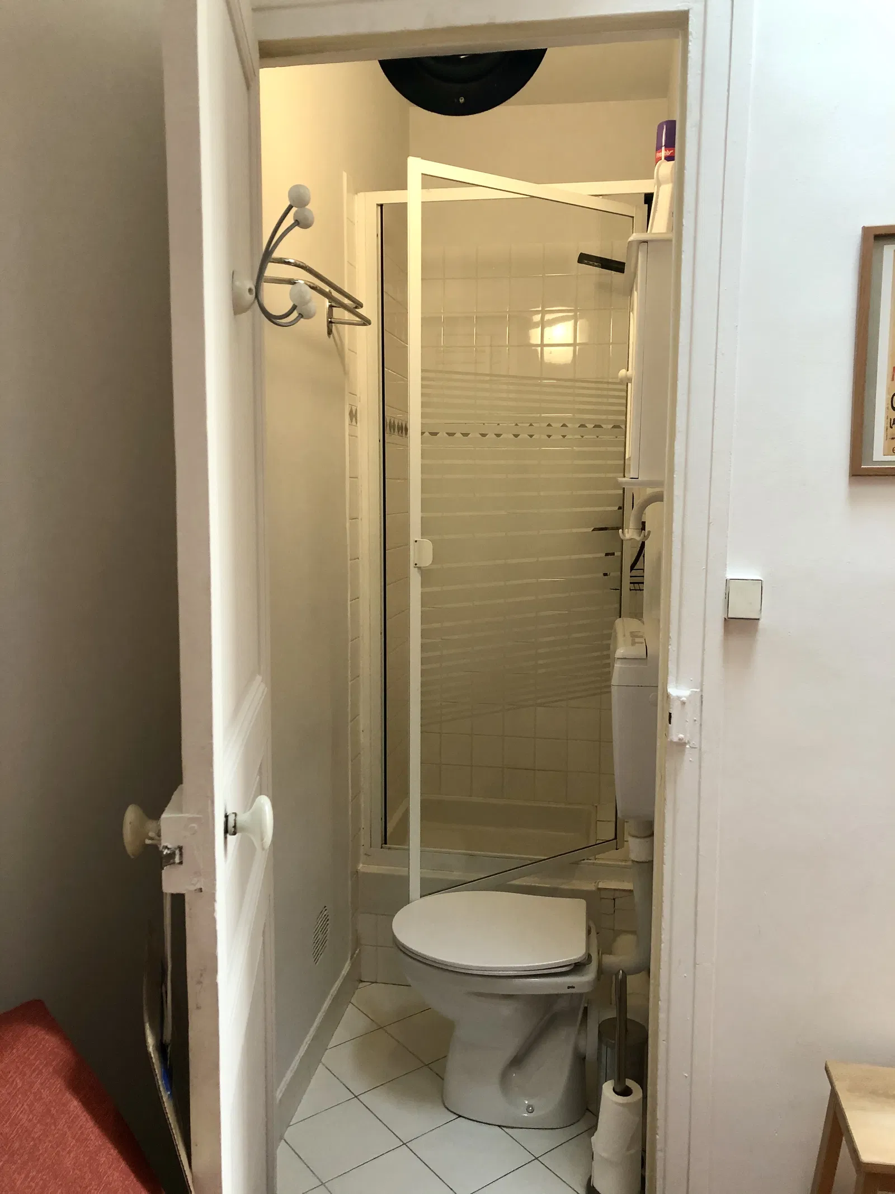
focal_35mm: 28
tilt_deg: -6.5
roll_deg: -0.5
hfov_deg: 49.7
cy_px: 597
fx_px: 965
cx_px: 448
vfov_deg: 63.4
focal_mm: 4
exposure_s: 1/17
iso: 50
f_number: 1.8
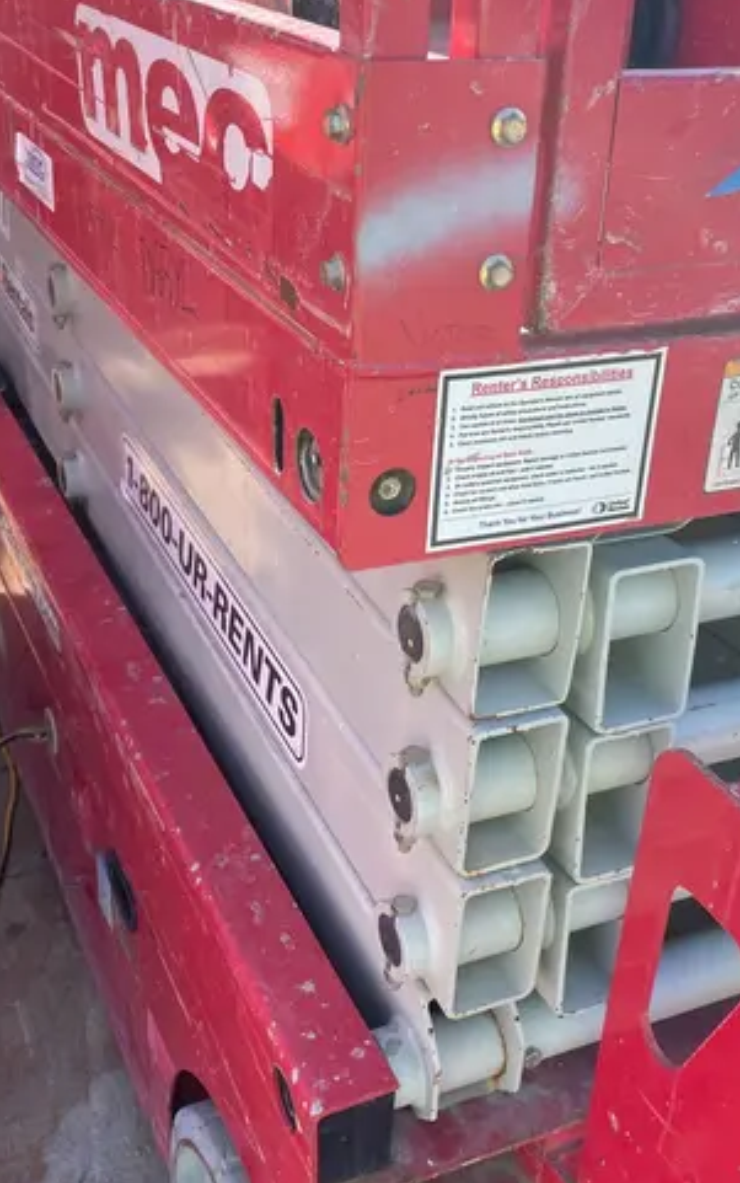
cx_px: 396
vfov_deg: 47.1
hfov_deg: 30.6
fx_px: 1354
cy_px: 552
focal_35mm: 42
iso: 32
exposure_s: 1/785
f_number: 1.6
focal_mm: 4.2
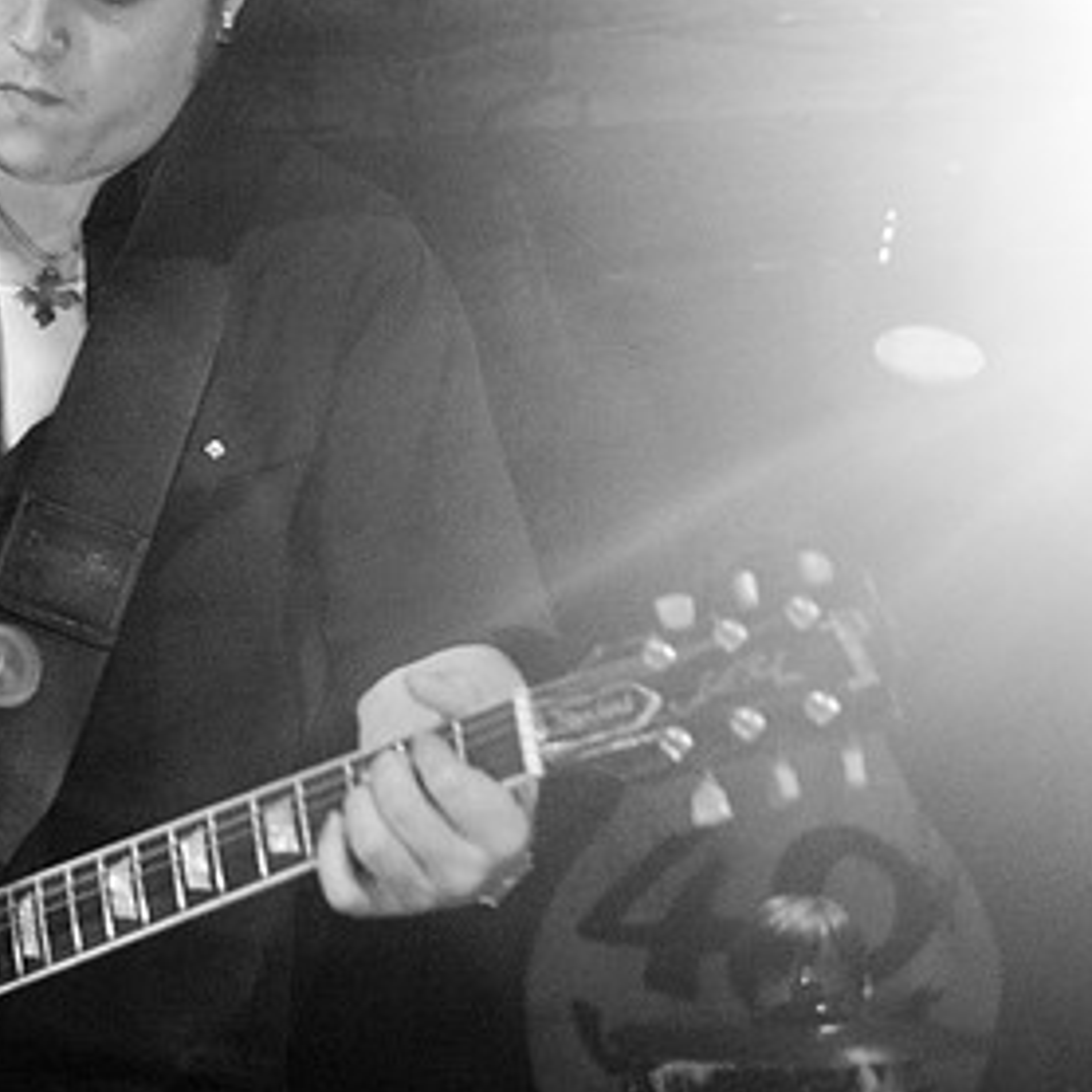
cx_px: 605
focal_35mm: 93
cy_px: 440
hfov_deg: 18.7
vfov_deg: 18.7
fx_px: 3315
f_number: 2.8
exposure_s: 1/60
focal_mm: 35
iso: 800
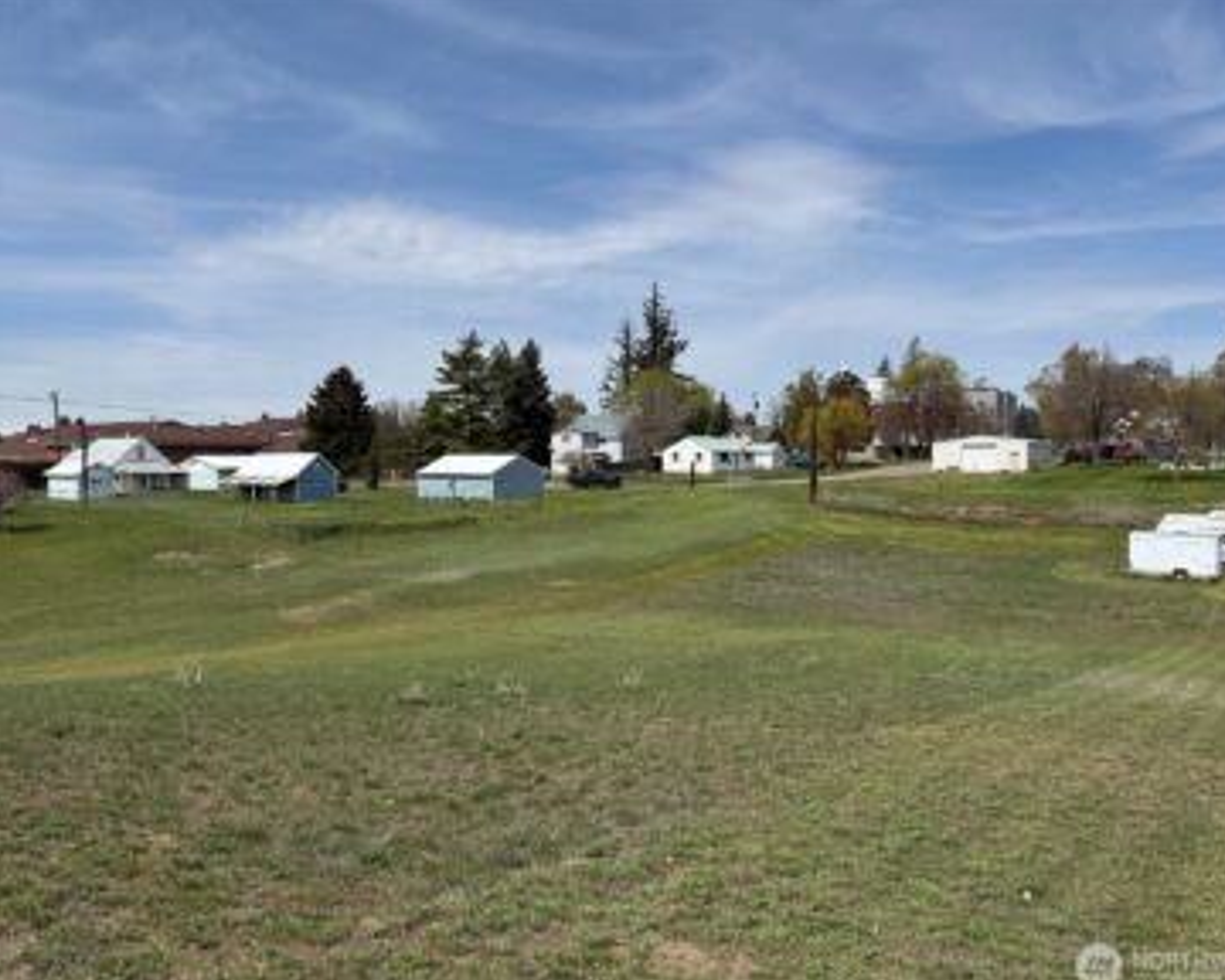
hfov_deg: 66.0
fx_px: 943
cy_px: 490
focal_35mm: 26
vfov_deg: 54.9
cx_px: 616
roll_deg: -0.4
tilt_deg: -1.0
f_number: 1.78
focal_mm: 6.76
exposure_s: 1/7353
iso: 80
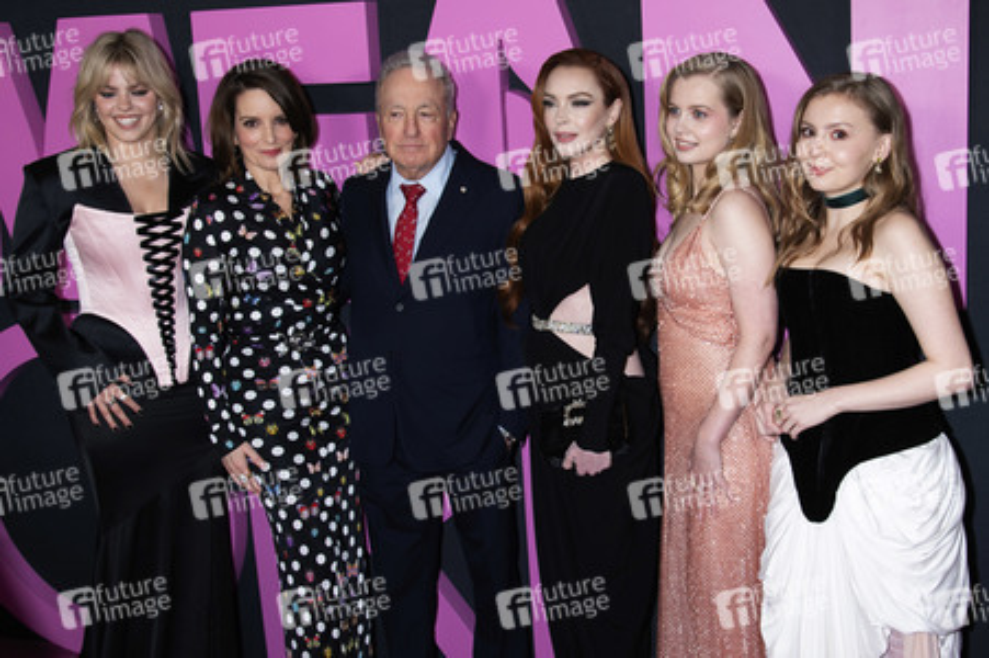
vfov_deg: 42.3
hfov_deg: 60.3
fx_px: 851
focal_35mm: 31
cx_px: 494
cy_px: 329
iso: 400
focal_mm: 31
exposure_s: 1/160
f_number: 5.6
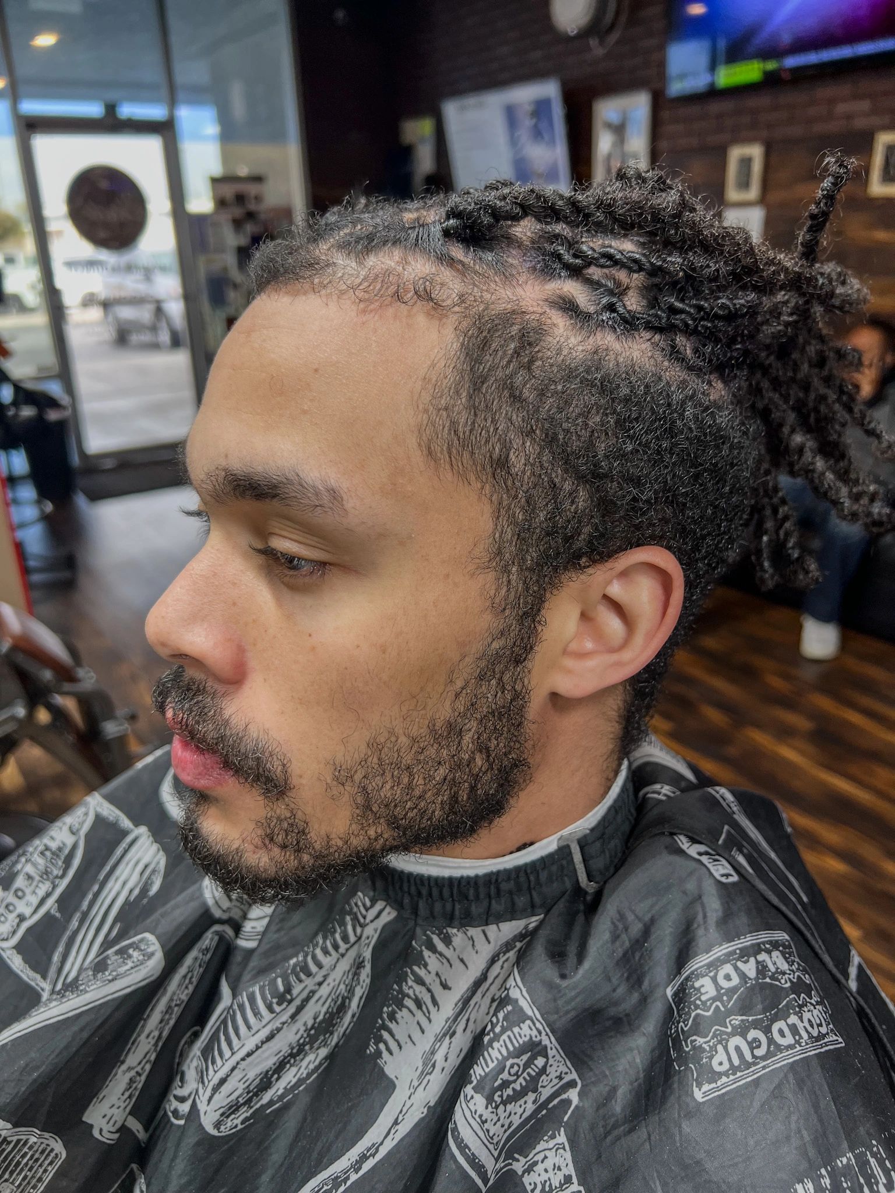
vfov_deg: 67.3
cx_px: 448
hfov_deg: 53.1
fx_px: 896
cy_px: 596
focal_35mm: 26
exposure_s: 1/120
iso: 50
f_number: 1.5
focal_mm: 5.7
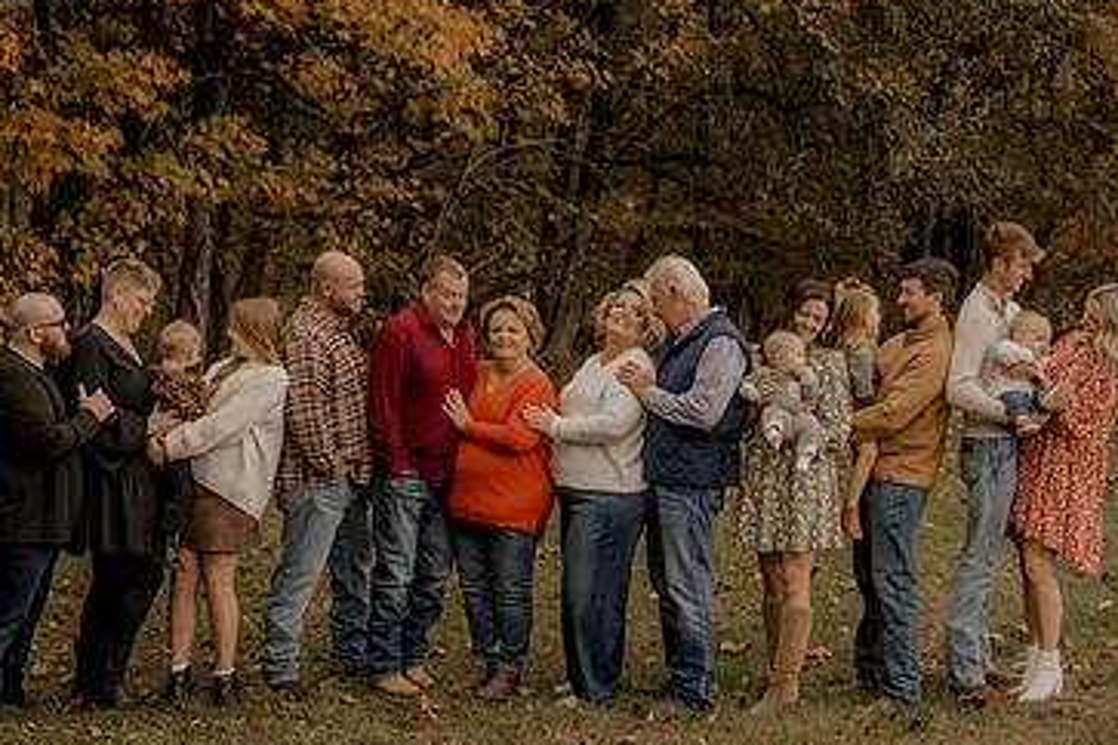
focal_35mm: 91
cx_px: 521
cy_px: 451
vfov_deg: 15.0
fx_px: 2826
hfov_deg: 22.4
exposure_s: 1/125
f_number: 2.8
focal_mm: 57
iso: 250
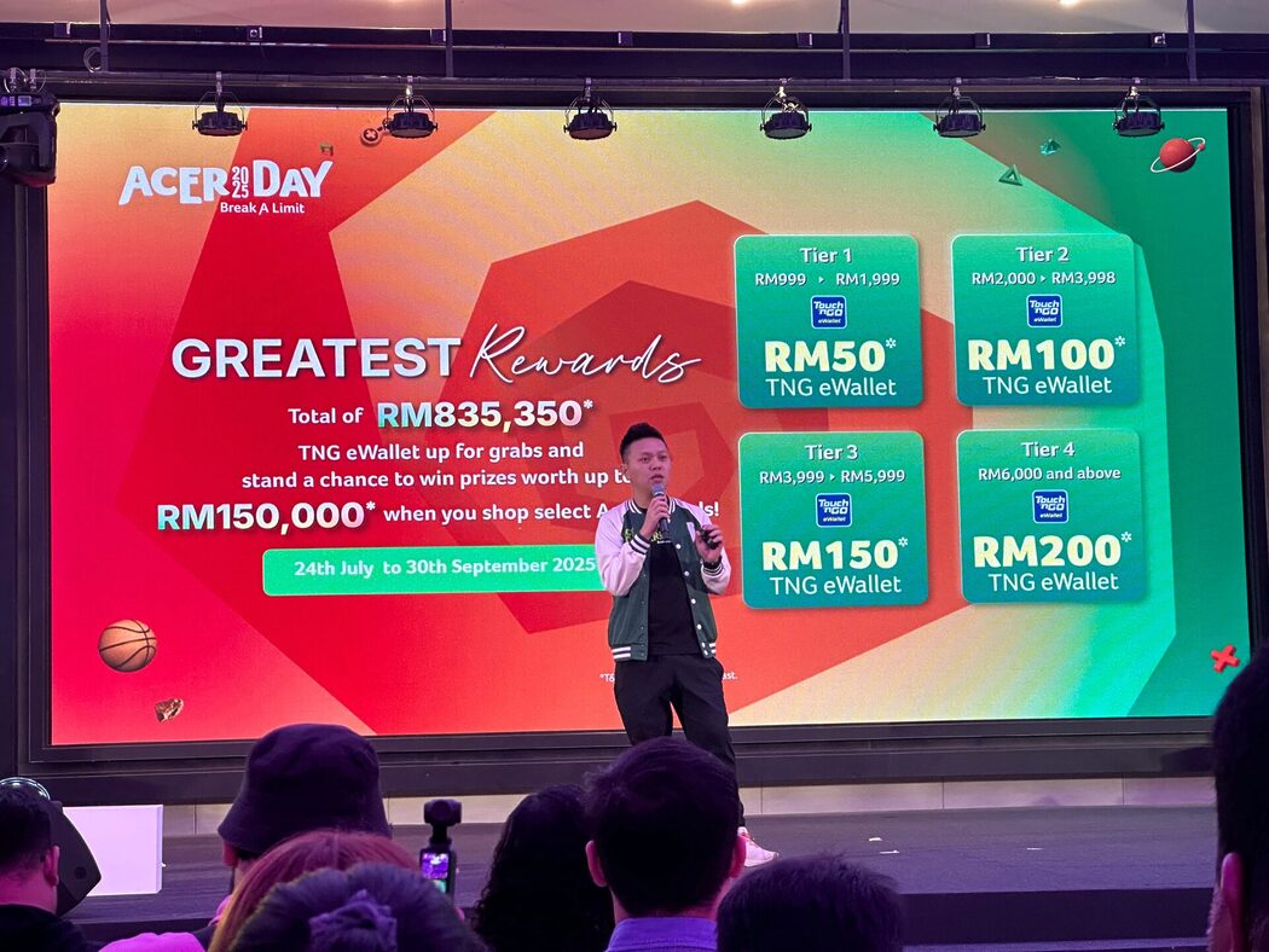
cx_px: 634
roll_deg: +1.1
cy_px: 476
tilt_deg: +3.8
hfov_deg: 25.3
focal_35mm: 77
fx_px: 2823
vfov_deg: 19.1
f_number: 2.8
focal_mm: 9
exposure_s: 1/60
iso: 250
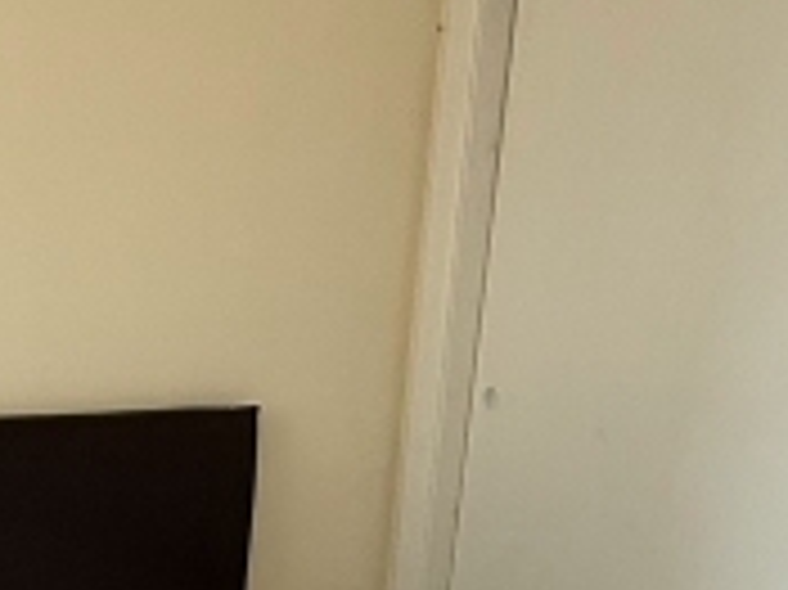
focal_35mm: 82
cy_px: 698
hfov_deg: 22.8
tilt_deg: -18.1
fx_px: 1865
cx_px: -14
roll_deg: -2.1
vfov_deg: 17.2
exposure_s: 1/99
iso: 80
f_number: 2.2
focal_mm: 2.22
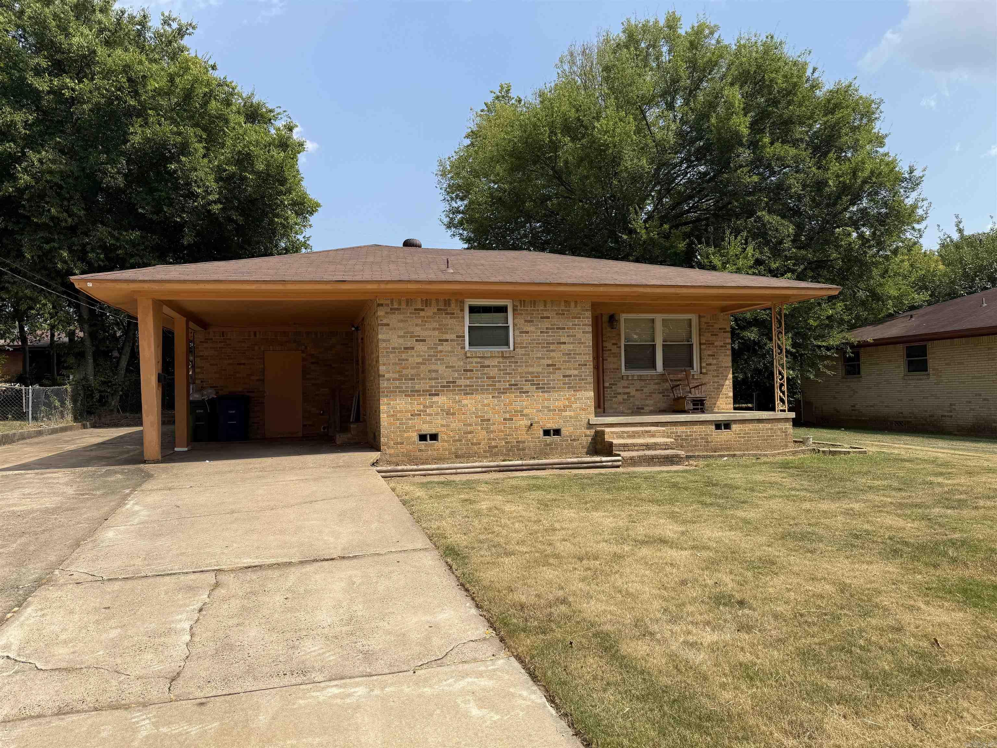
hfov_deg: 71.6
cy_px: 374
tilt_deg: +1.3
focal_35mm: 24
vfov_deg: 56.8
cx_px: 498
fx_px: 691
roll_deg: +2.0
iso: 80
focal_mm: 6.76
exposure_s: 1/4673
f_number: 1.78
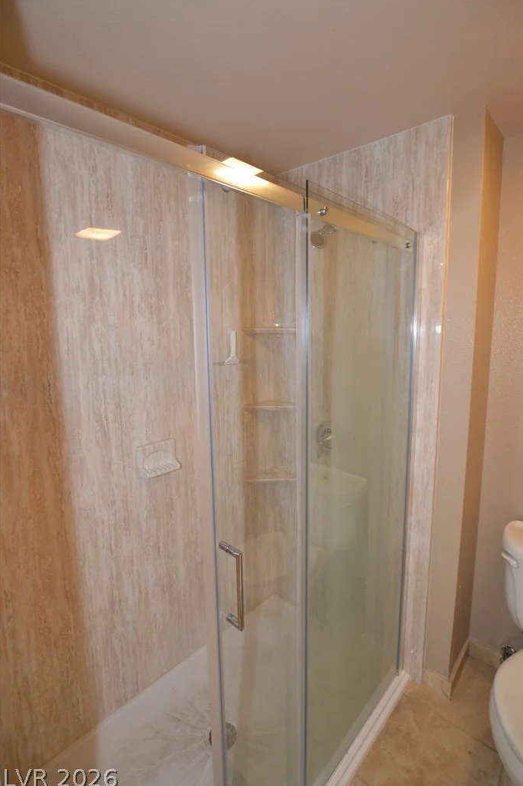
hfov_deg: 73.6
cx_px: 276
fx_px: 349
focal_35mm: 16
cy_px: 378
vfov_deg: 96.7
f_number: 3.5
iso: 800
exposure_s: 1/60
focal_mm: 10
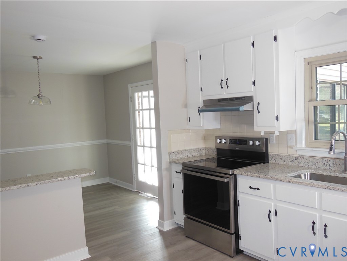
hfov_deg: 61.7
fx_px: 291
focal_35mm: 29
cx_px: 174
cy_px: 130
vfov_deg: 48.2
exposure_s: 1/30
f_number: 3.7
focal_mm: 5.2
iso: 160
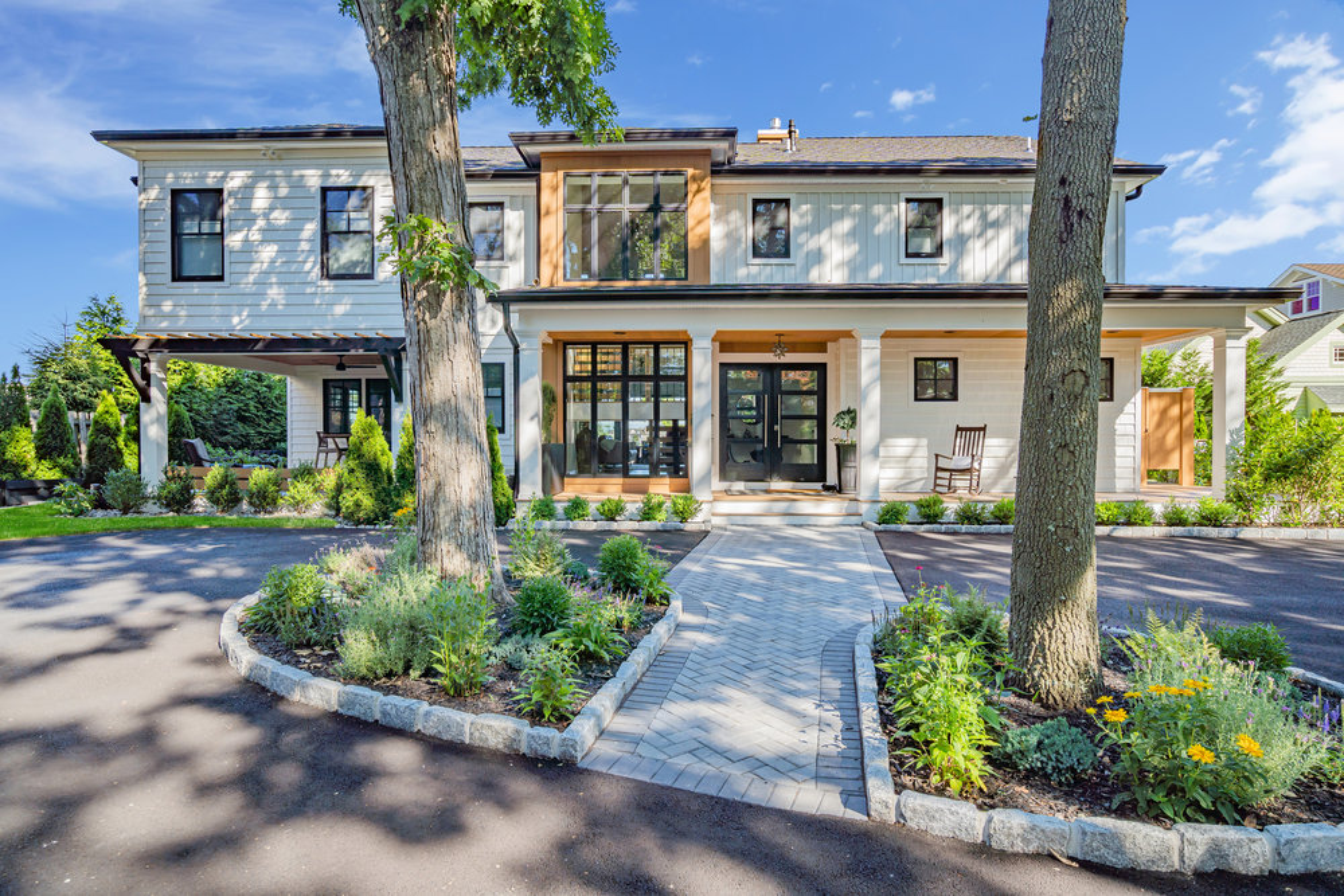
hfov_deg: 86.9
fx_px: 709
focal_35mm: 19
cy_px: 448
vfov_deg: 64.6
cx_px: 672
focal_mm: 19
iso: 100
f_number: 8
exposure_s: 1/50
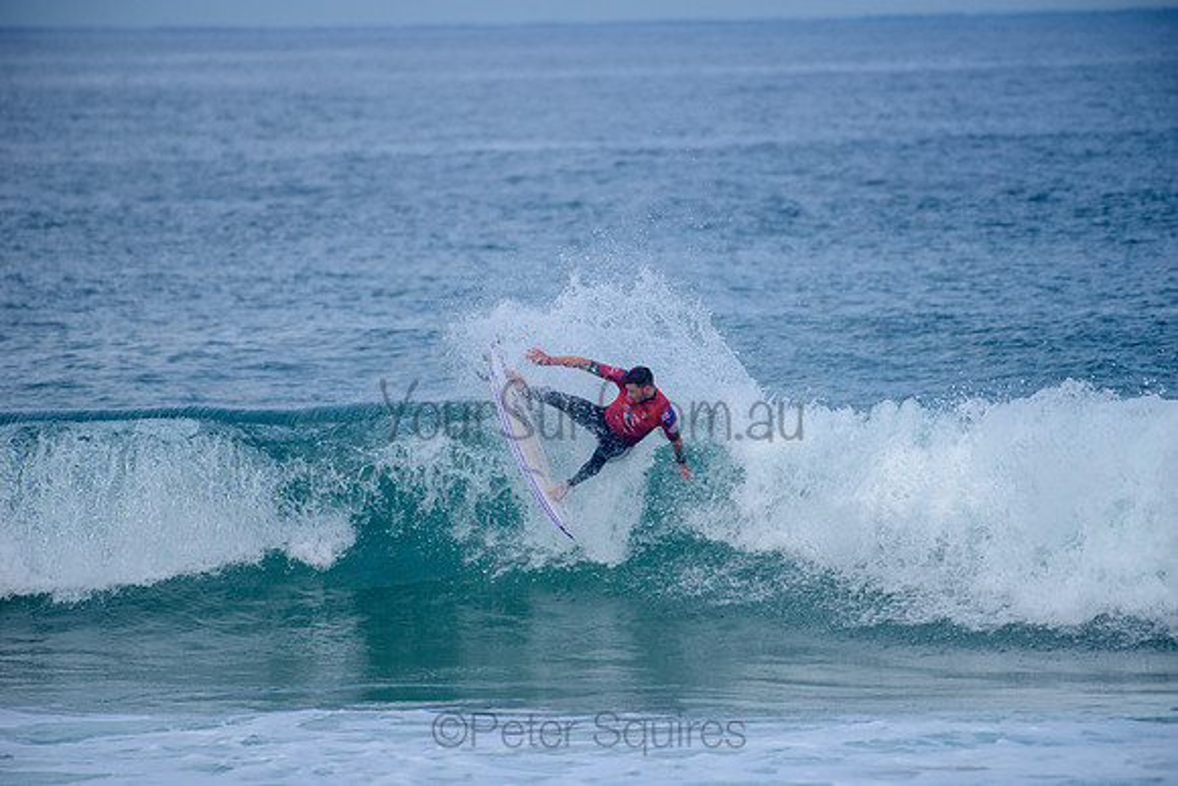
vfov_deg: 2.8
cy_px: 393
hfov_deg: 4.1
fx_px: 16367
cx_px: 589
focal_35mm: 500
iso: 220
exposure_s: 1/2000
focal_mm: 500
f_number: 5.6
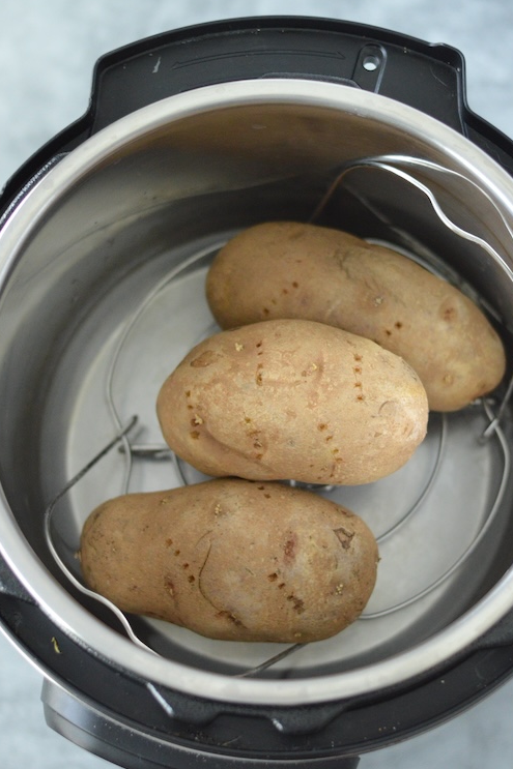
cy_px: 408
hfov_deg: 15.0
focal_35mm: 91
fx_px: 1946
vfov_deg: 22.4
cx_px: 258
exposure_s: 1/500
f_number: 2.5
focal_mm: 50
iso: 1600
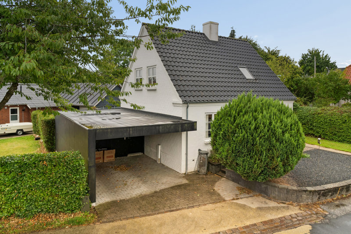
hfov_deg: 73.8
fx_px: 234
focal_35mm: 24
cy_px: 117
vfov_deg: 53.1
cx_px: 176
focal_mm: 16
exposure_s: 1/400
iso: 200
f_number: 4
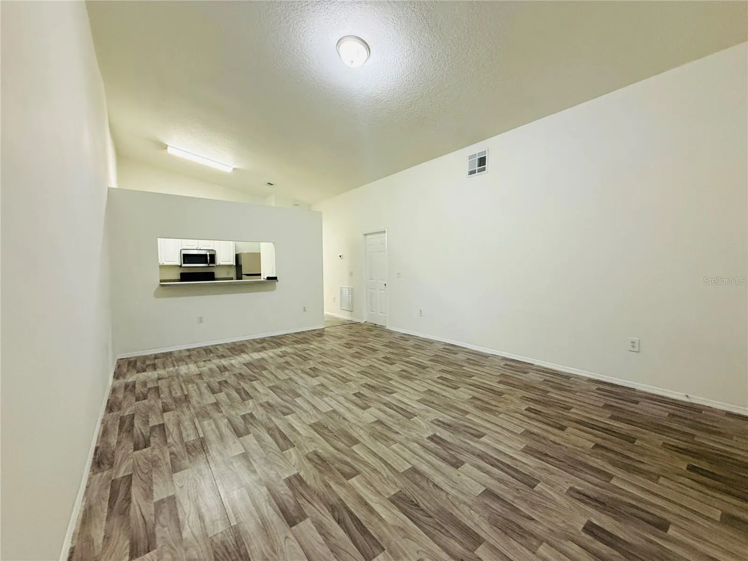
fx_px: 303
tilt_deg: -1.8
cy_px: 280
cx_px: 374
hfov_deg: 102.1
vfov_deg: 85.7
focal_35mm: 14
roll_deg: +0.4
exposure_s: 1/60
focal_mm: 2.22
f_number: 2.2
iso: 500
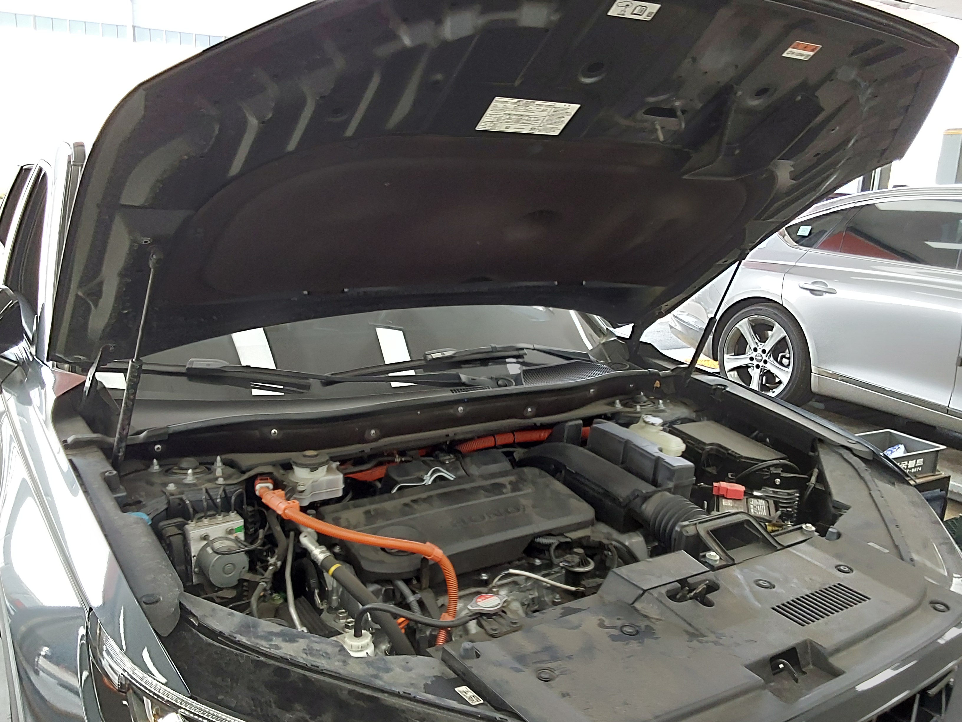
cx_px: 481
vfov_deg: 49.7
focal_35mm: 28
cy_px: 361
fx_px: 778
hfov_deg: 63.4
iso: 100
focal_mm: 2.91
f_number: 1.9
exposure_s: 1/60
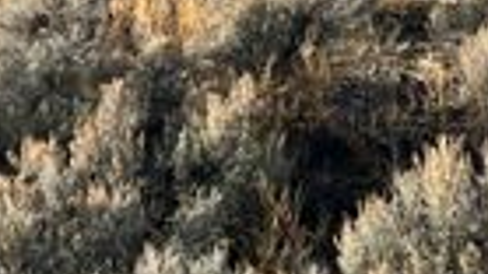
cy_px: -286
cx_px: 664
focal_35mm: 102
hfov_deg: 19.1
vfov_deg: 10.8
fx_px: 1319
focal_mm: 5.1
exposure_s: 1/2410
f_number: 1.6
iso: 50
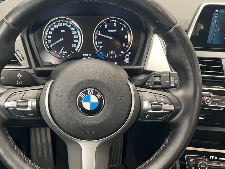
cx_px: 90
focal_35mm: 35
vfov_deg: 40.7
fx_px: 228
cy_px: 93
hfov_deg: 52.3
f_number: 1.6
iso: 320
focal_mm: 5.1
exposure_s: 1/50
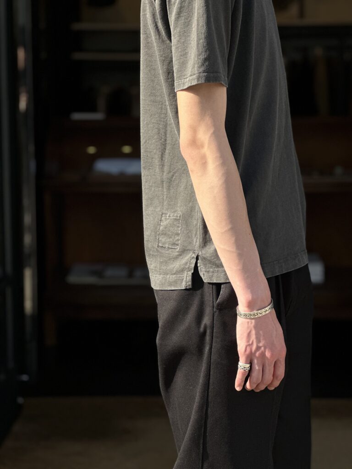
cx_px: 176
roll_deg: +0.1
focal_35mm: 77
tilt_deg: -7.4
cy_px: 234
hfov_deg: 19.1
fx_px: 1044
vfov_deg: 25.3
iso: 32
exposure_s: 1/536
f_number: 2.8
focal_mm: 9
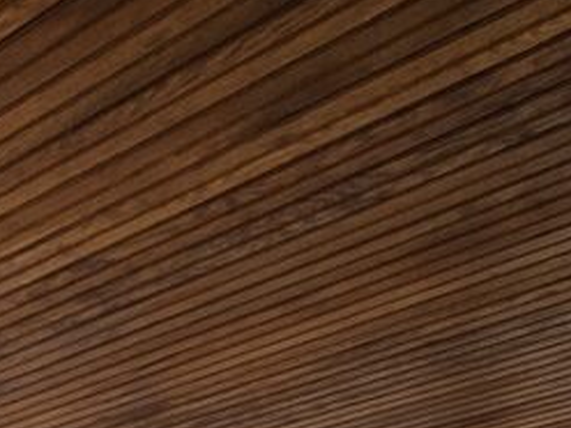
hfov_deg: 28.8
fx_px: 924
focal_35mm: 56
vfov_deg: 17.1
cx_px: -149
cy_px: 904
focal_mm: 2.2
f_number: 2.2
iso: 64
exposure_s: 1/60
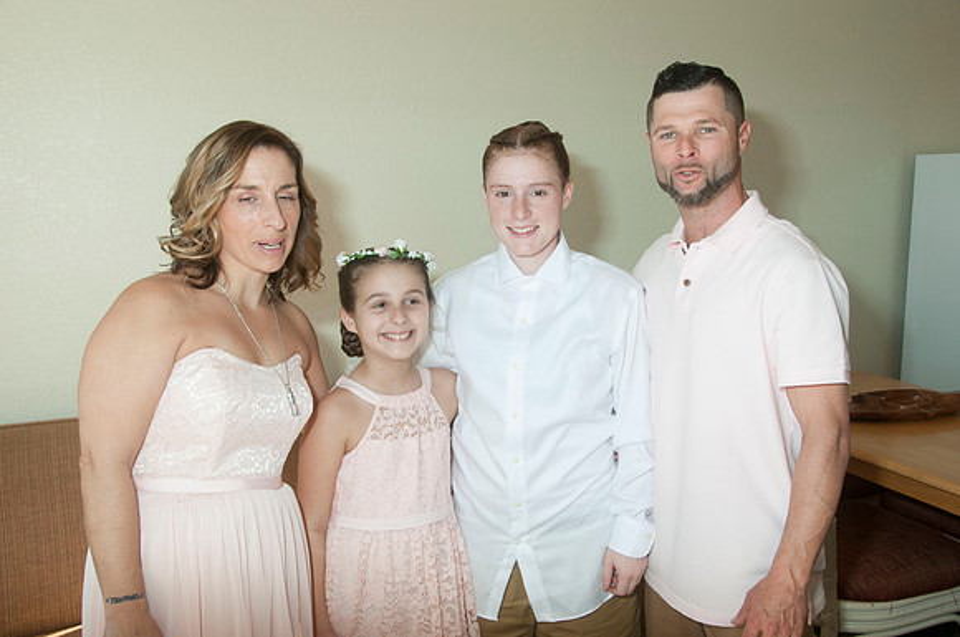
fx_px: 959
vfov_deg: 36.8
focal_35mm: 36
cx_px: 480
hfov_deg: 53.2
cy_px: 318
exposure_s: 1/250
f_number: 5.6
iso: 400
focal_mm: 24
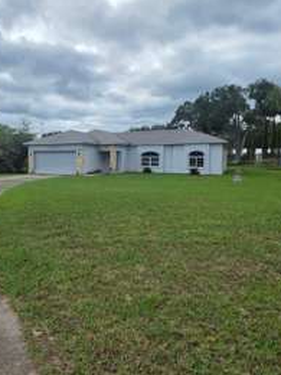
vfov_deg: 71.6
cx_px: 94
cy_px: 185
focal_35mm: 24
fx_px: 260
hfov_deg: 55.6
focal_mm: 2.2
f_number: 1.9
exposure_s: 1/2730
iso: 40
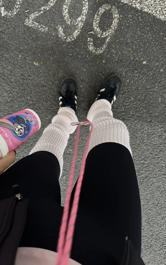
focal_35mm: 28
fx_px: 203
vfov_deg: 66.4
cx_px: 75
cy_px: 138
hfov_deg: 44.5
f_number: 1.78
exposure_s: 1/33
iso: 800
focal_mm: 6.86
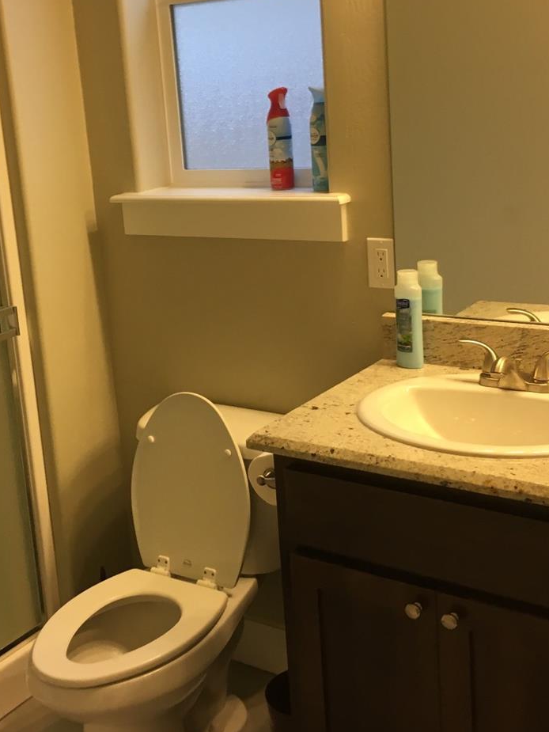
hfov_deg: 30.8
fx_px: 994
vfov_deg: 40.3
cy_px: 311
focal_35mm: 47
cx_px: 230
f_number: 2.2
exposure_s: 1/30
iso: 50
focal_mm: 4.15
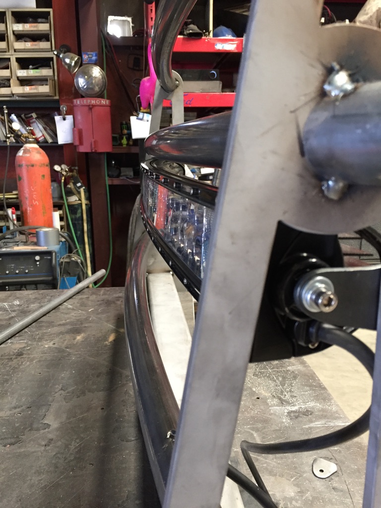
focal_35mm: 29
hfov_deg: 48.2
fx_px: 426
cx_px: 190
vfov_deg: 61.7
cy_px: 254
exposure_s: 1/30
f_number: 2.2
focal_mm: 4.15
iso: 160
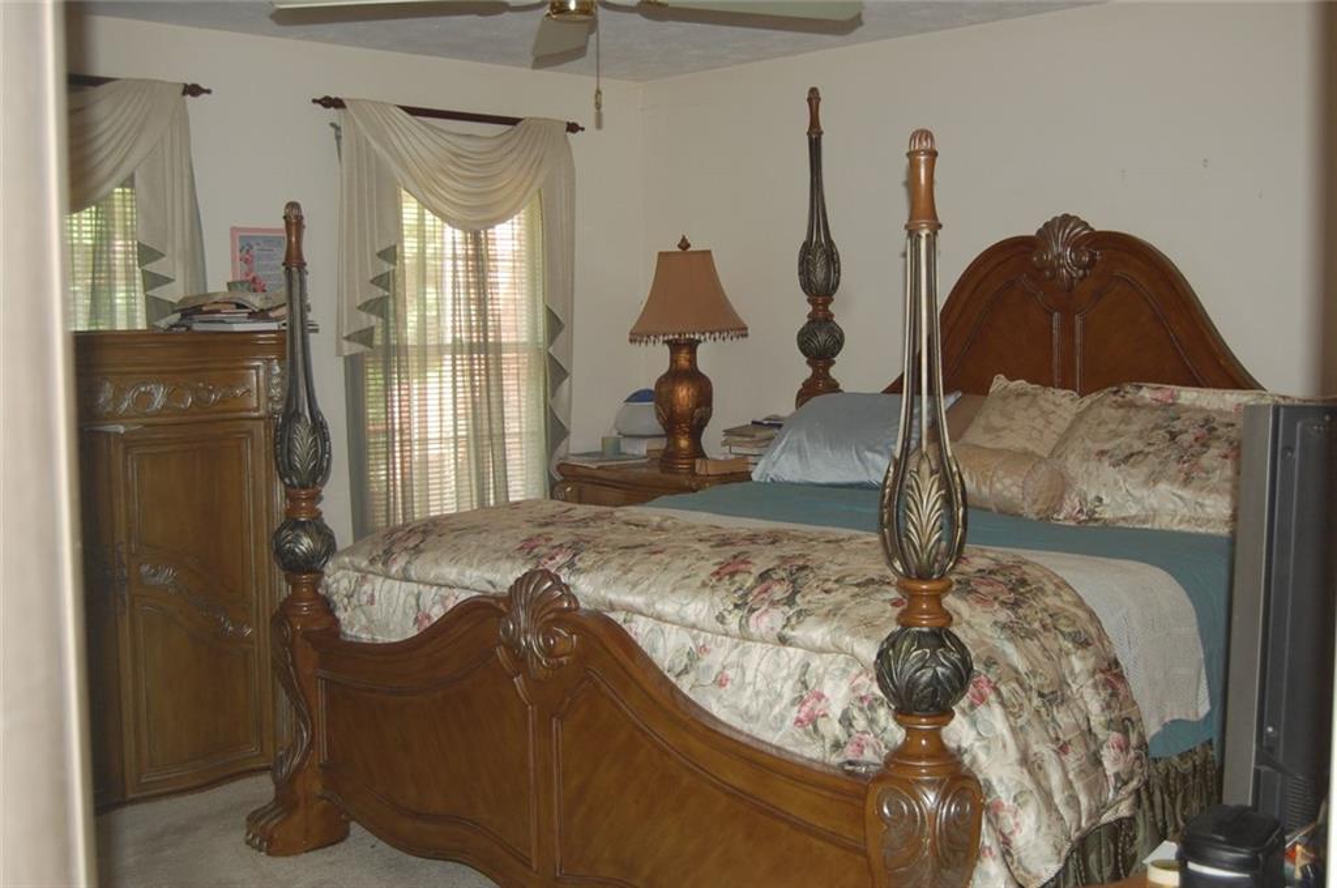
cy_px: 444
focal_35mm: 39
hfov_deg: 49.6
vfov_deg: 34.1
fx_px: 1447
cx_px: 668
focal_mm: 26
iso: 400
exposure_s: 1/60
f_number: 4.2
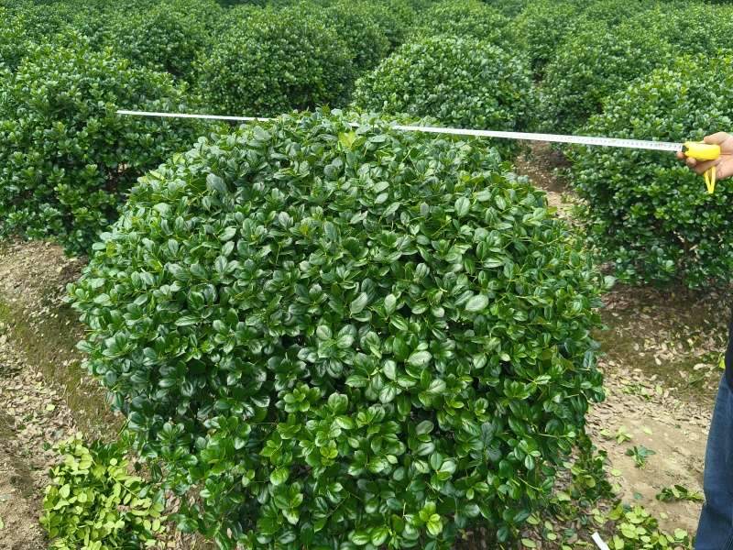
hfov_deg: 61.7
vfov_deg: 48.2
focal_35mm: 29
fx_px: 614
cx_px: 366
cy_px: 275
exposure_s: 1/823
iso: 80
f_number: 1.8
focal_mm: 4.84
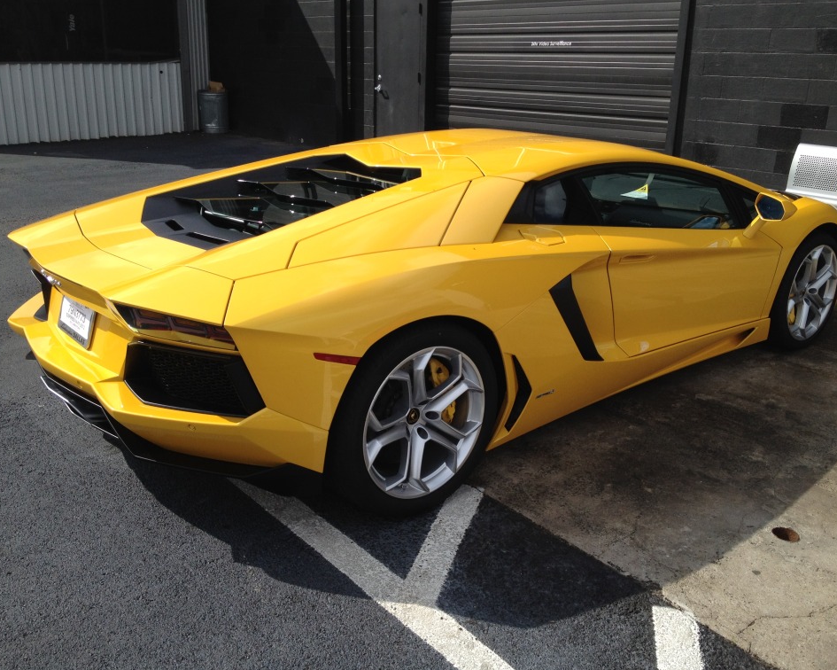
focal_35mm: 37
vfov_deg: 40.1
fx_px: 917
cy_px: 337
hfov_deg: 49.1
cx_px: 417
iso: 64
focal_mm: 4.3
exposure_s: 1/2123
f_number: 2.4
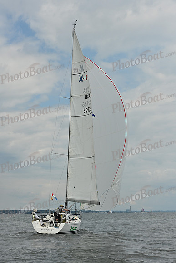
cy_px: 132
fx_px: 513
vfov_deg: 28.8
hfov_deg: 19.5
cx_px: 88
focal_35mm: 70
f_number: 10
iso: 320
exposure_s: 1/1250
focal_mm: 70
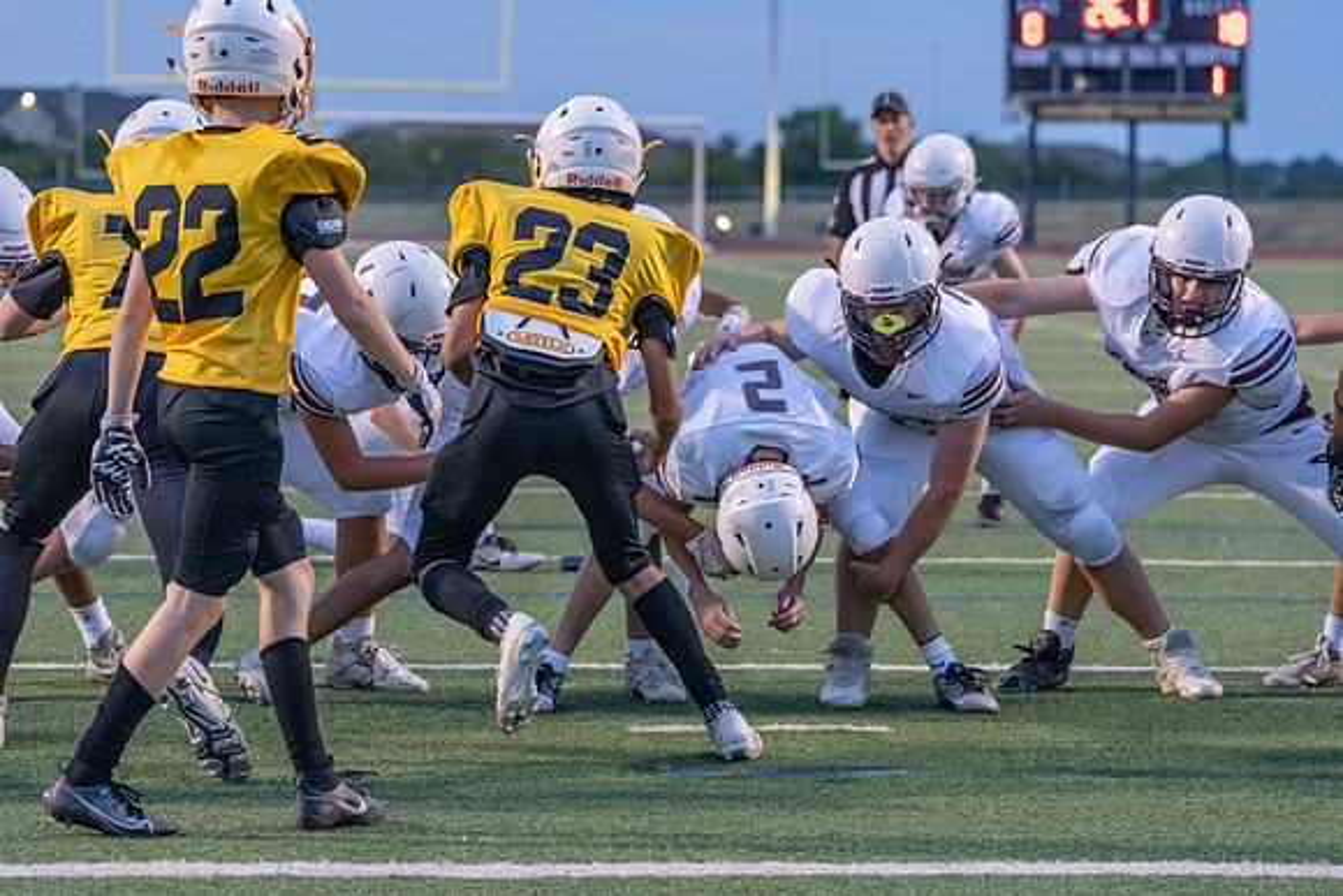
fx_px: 5961
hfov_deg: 12.9
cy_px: 448
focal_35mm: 160
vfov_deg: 8.6
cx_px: 672
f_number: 5.6
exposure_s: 1/640
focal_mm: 148
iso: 6400
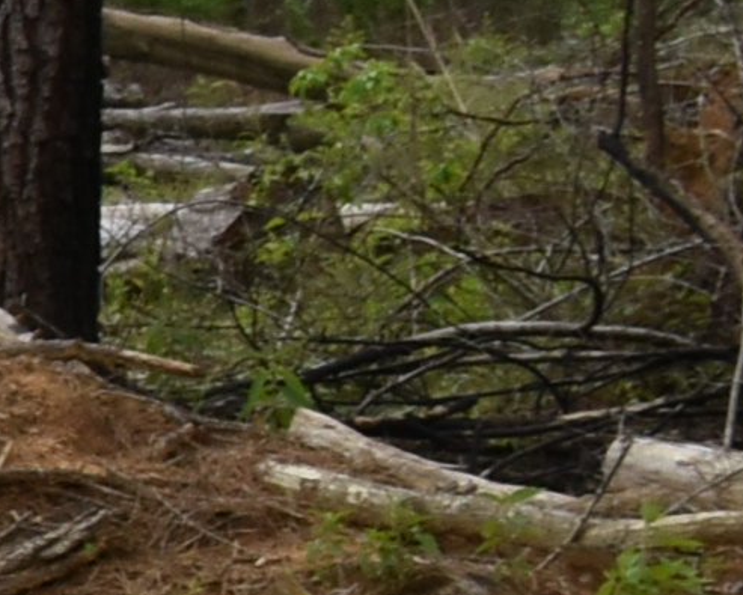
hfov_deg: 6.6
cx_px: -2237
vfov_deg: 6.7
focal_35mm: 231
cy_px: 154
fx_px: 5083
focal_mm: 18
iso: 200
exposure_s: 1/320
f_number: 9
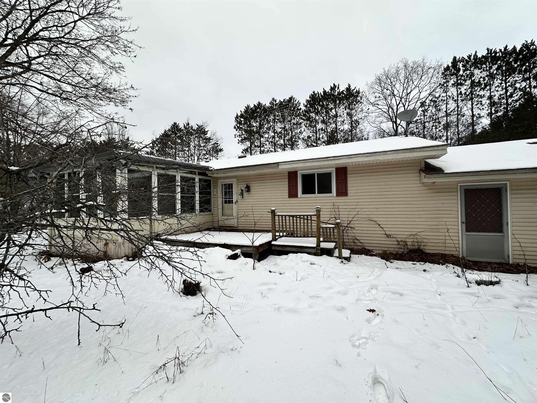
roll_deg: +2.8
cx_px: 268
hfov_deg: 102.1
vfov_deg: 85.7
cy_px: 202
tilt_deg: +3.3
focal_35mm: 14
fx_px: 217
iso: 40
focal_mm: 2.22
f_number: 2.2
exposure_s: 1/99
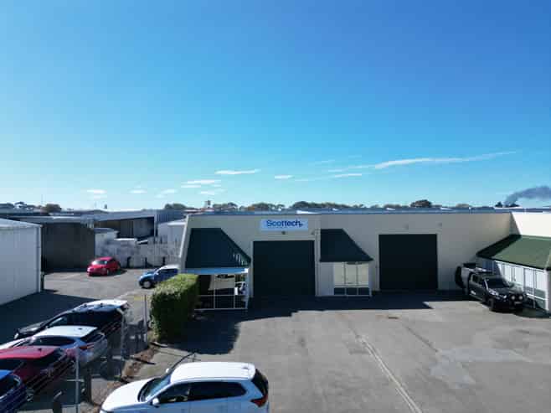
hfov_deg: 71.6
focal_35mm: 24
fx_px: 382
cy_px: 206
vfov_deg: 56.8
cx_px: 276
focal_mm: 6.72
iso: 140
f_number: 1.7
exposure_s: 1/3200
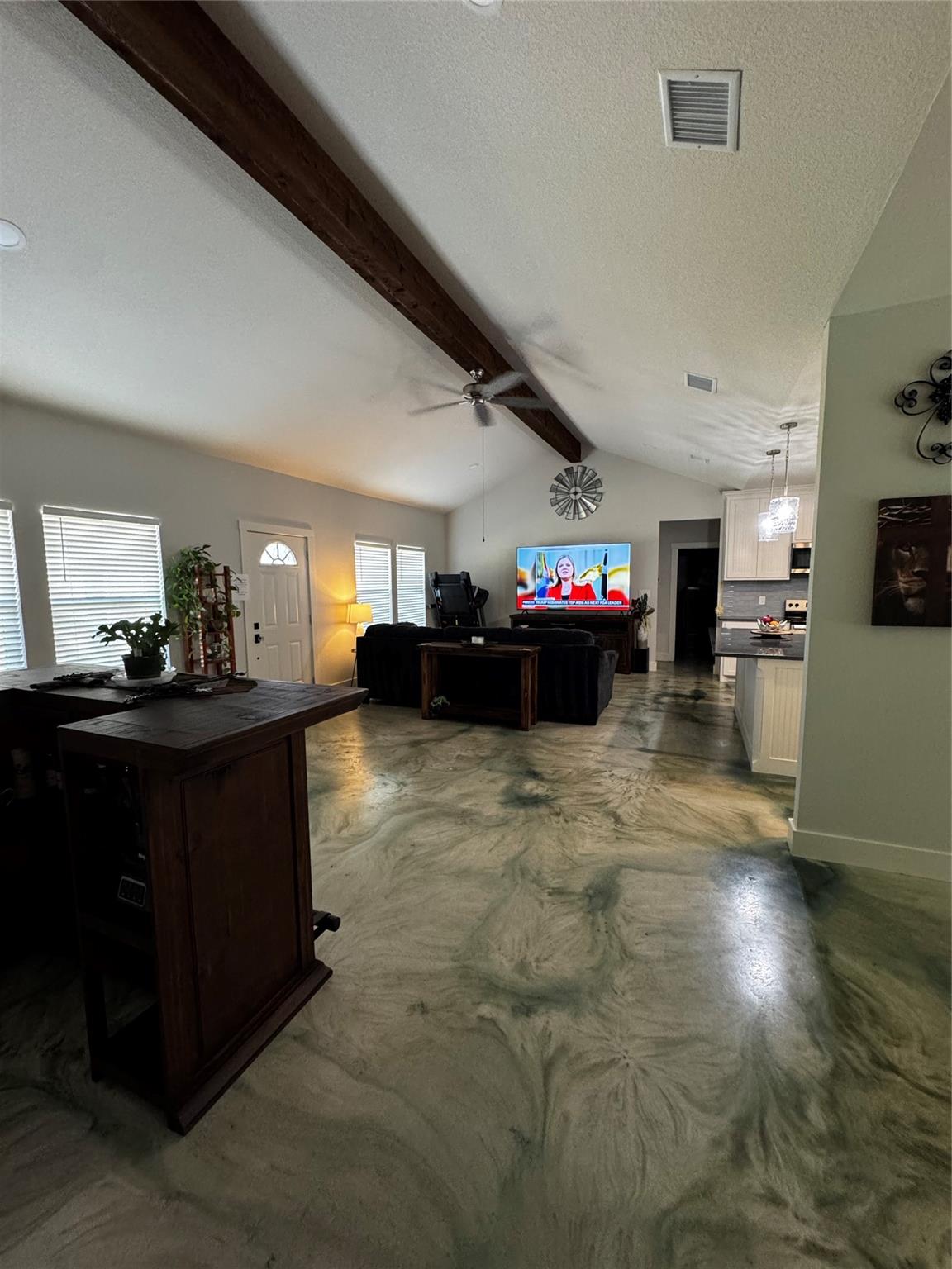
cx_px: 476
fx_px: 513
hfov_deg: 85.7
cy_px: 634
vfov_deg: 102.1
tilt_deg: -7.3
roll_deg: +0.2
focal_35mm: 14
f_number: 2.2
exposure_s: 1/60
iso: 500
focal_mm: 2.22
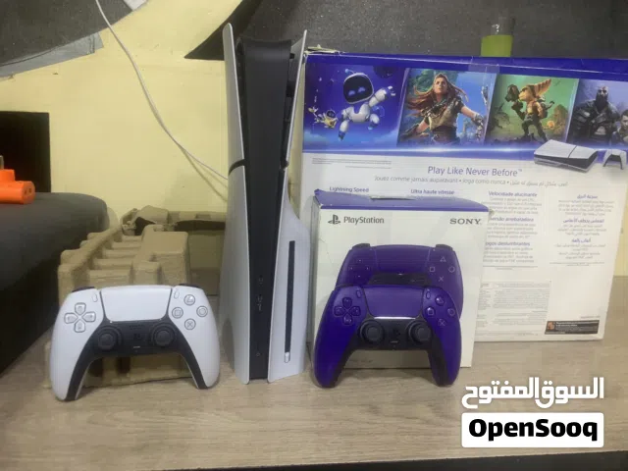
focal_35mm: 26
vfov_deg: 53.1
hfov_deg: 67.3
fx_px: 472
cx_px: 314
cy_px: 236
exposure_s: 1/50
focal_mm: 4.25
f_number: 1.8
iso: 160
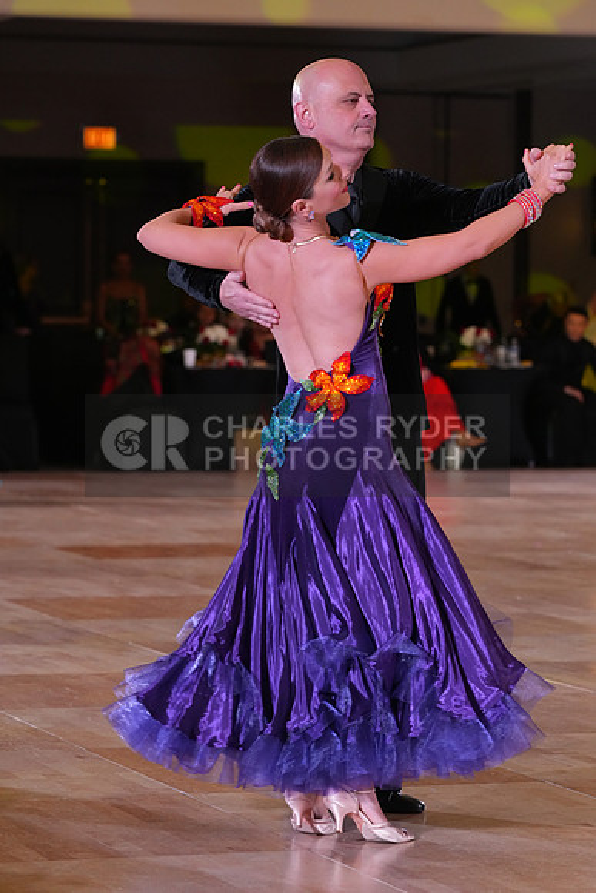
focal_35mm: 141
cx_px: 298
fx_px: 3499
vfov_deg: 14.5
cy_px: 446
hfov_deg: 9.7
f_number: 5
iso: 3200
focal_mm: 141
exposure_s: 1/250
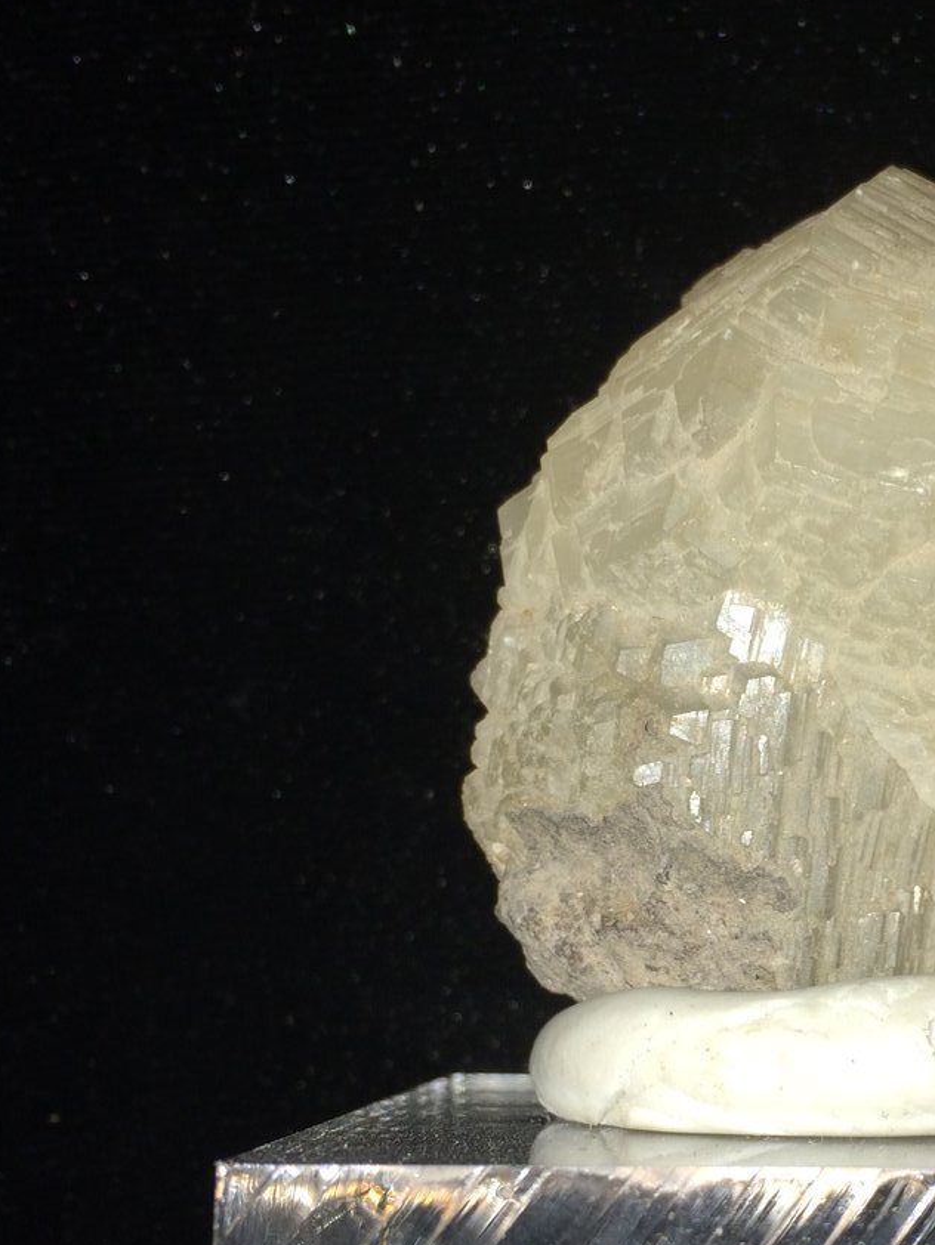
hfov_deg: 25.0
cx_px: 830
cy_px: 766
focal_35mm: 57
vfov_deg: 33.6
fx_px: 2052
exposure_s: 1/221
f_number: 2.2
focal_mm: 4.12
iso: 32
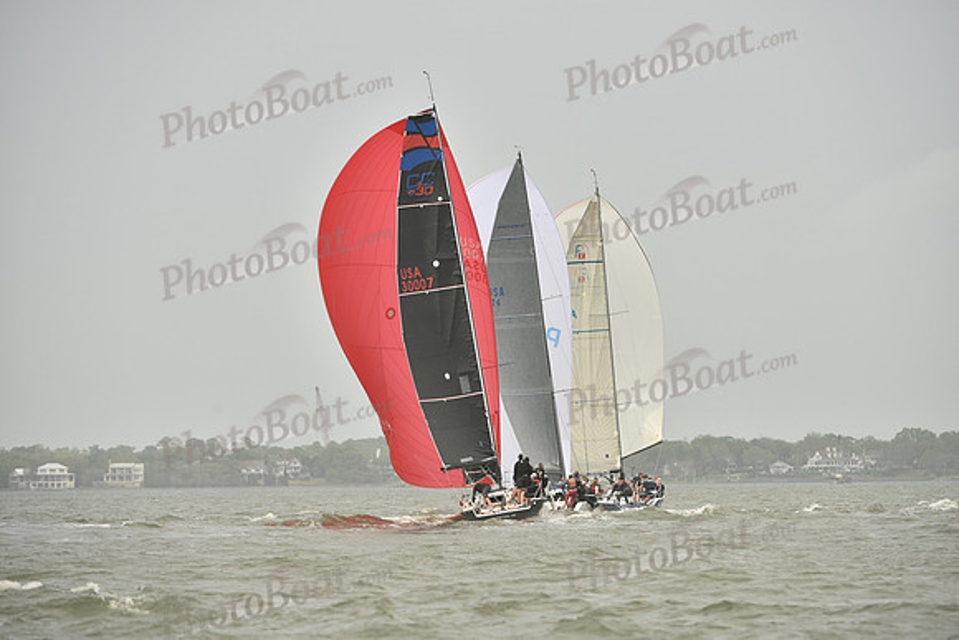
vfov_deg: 4.6
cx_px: 480
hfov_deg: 6.9
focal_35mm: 300
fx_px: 7993
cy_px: 320
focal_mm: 300
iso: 320
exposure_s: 1/1250
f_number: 6.3
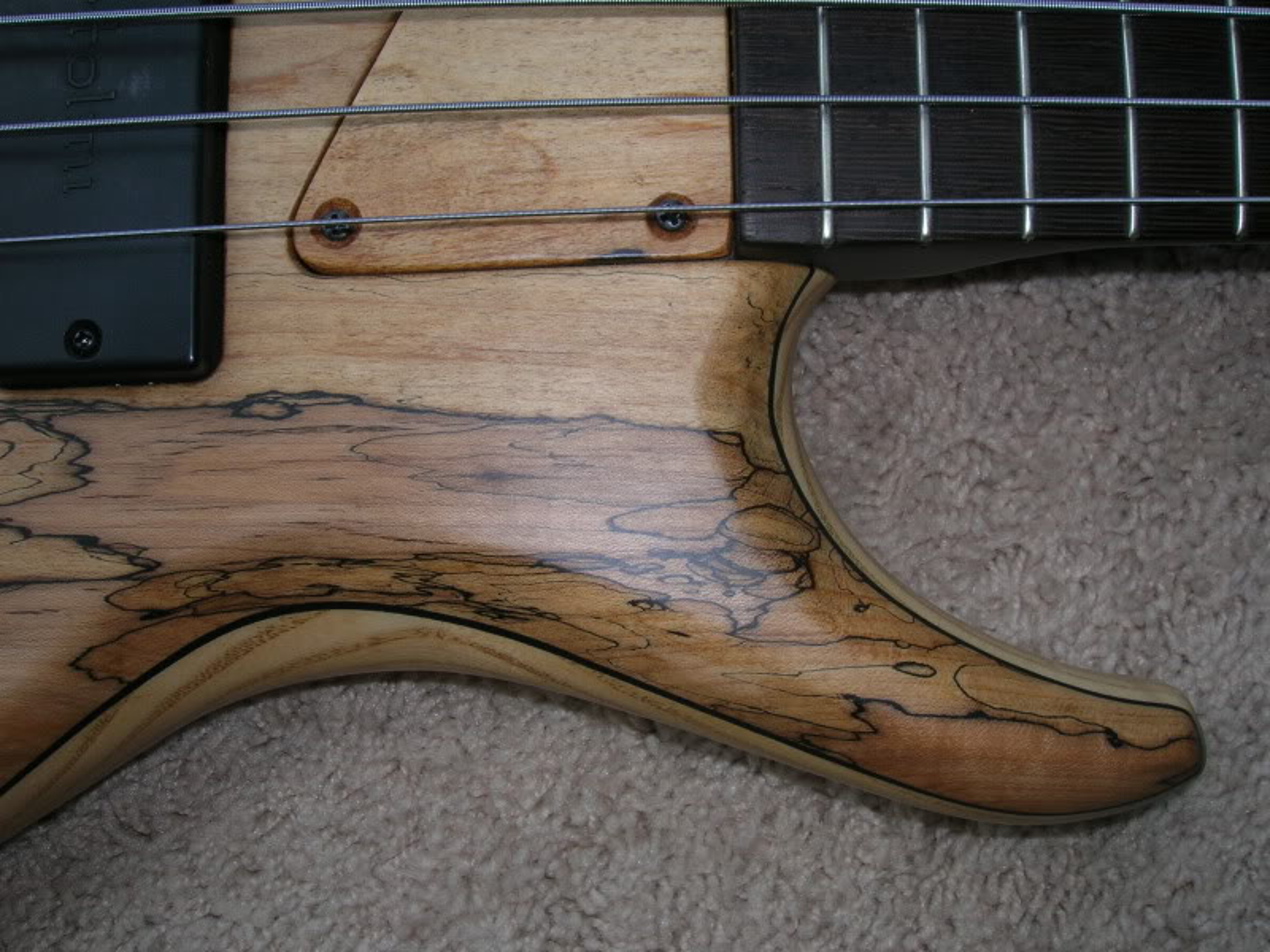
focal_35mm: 34
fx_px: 1247
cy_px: 476
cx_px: 635
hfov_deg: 54.0
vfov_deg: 41.8
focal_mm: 5.7
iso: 50
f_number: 4.9
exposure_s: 1/60.1
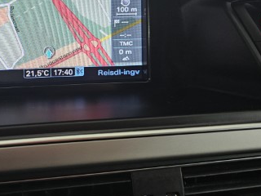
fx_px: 347
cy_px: 50
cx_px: 48
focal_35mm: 46
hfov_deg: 39.4
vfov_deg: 31.0
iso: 320
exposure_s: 1/62
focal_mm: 6.3
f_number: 1.7
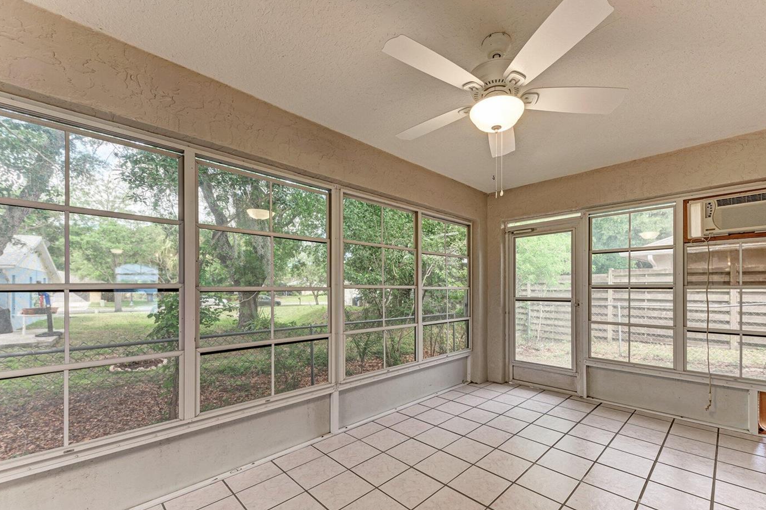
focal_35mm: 15
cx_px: 426
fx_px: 319
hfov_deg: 100.0
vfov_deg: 77.0
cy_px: 283
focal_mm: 13
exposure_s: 1/5
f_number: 7.1
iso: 100
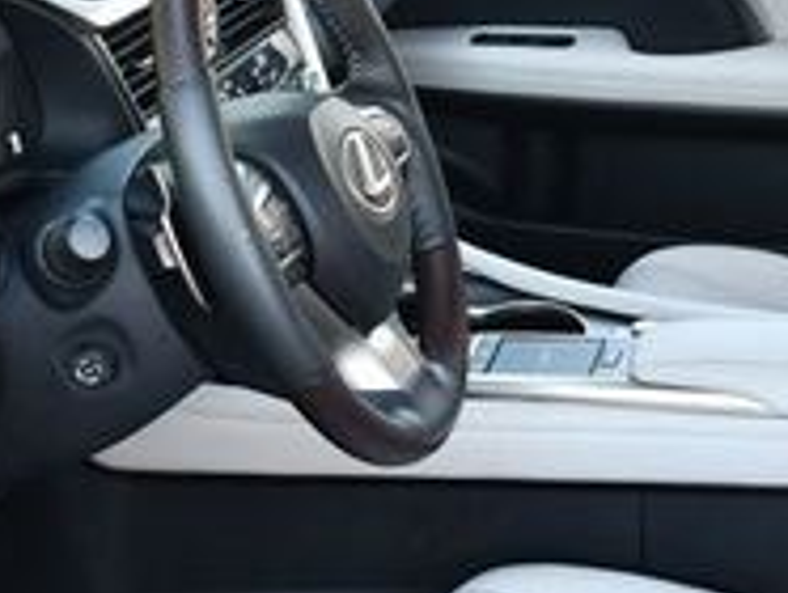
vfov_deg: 12.5
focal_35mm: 119
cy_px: 415
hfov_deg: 16.5
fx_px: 2712
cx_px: 453
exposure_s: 1/250
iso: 800
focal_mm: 18
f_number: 3.5
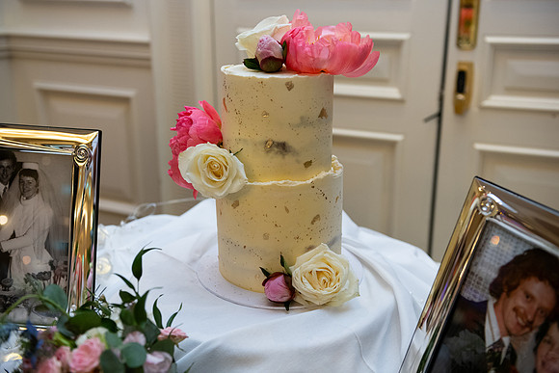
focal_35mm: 40
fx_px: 621
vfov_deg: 33.4
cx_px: 280
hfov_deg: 48.4
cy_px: 186
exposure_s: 1/160
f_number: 3.5
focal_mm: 40
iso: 800
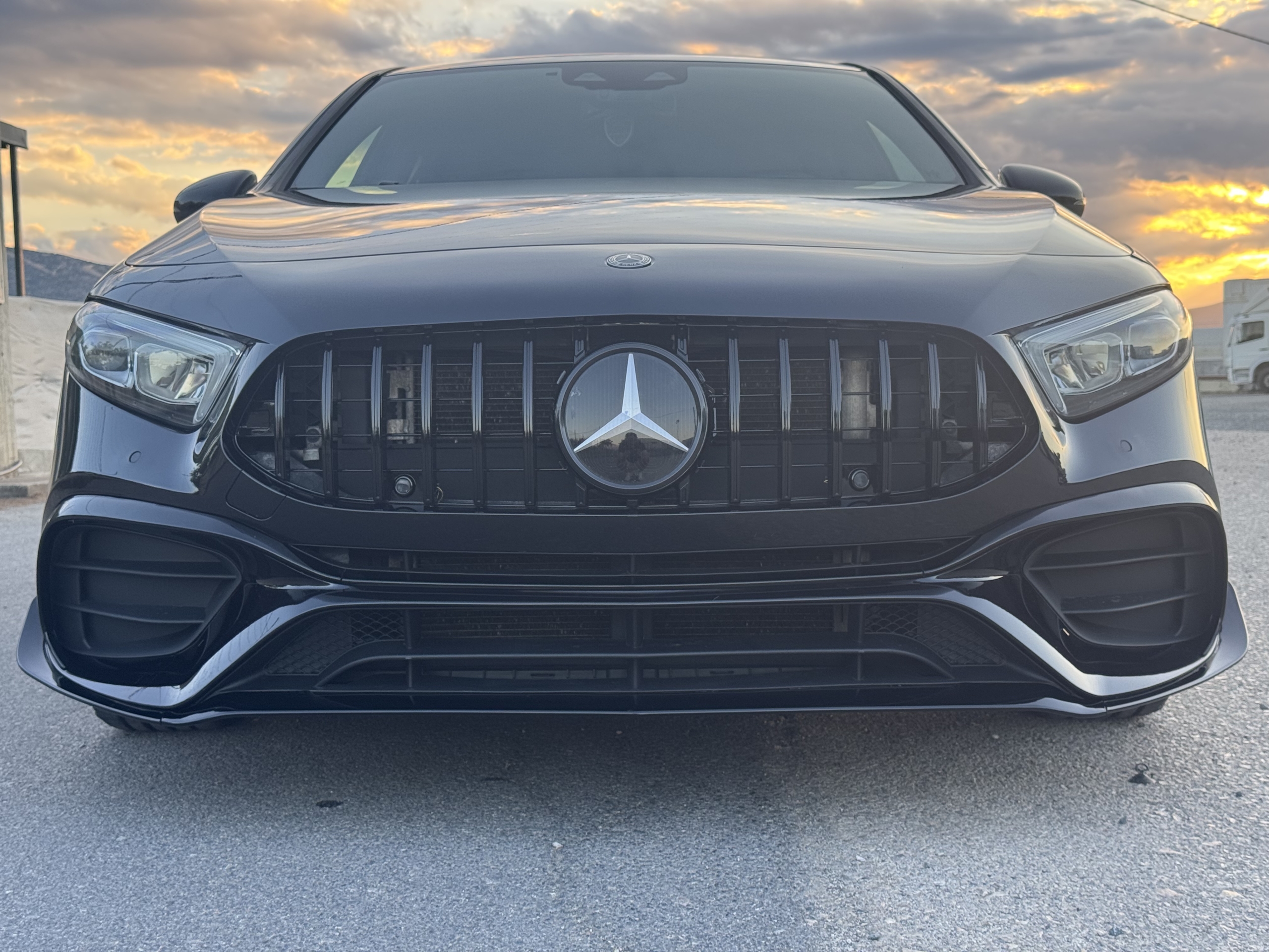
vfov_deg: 30.3
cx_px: 634
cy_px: 476
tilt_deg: -1.7
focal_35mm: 48
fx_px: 1760
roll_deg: +1.2
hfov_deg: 39.7
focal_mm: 6.76
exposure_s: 1/309
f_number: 1.78
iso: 64
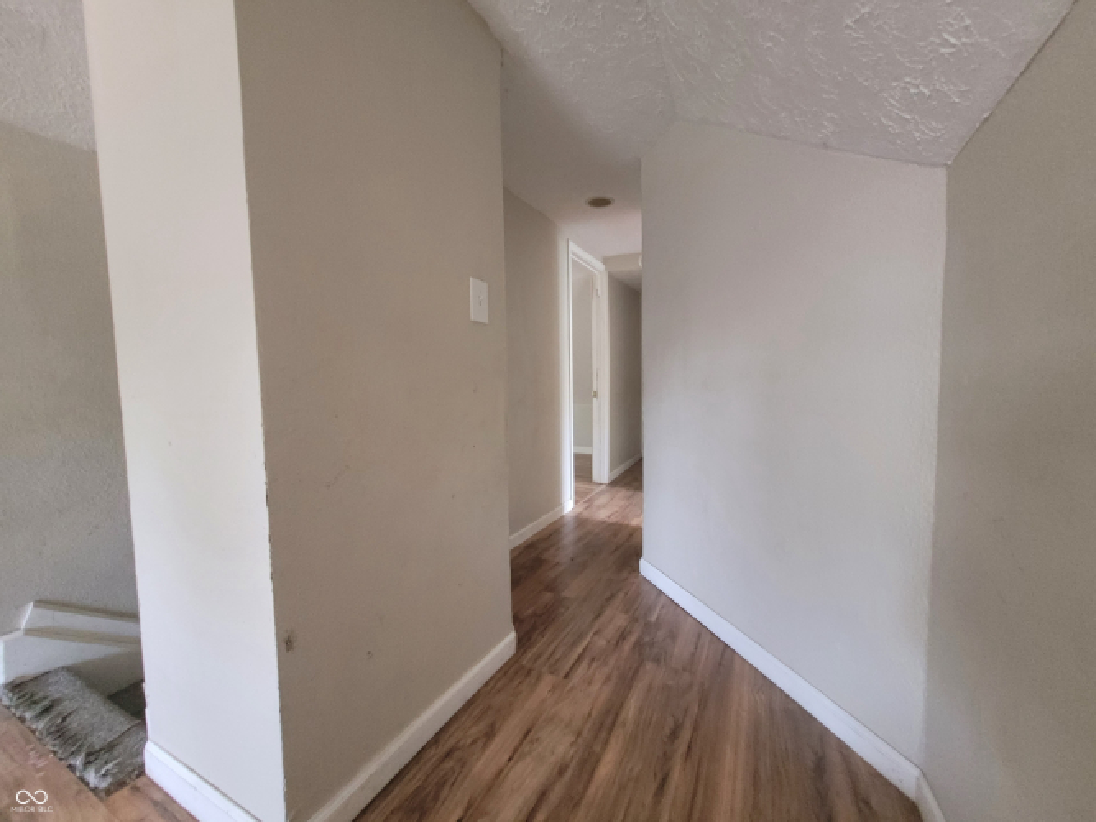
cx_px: 548
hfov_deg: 106.2
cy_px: 411
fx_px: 412
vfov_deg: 89.9
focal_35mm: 13
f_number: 2.2
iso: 640
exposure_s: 1/30
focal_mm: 1.74
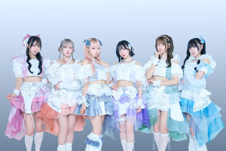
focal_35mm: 44
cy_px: 76
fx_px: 276
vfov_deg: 30.5
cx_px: 113
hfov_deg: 44.5
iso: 320
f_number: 11
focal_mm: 44
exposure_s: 1/125
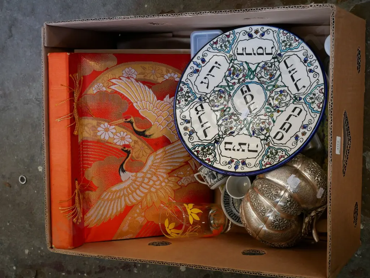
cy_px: 139
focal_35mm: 56
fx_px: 599
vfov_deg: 26.1
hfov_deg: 34.3
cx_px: 185
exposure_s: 1/60
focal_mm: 28
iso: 1600
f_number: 4.7
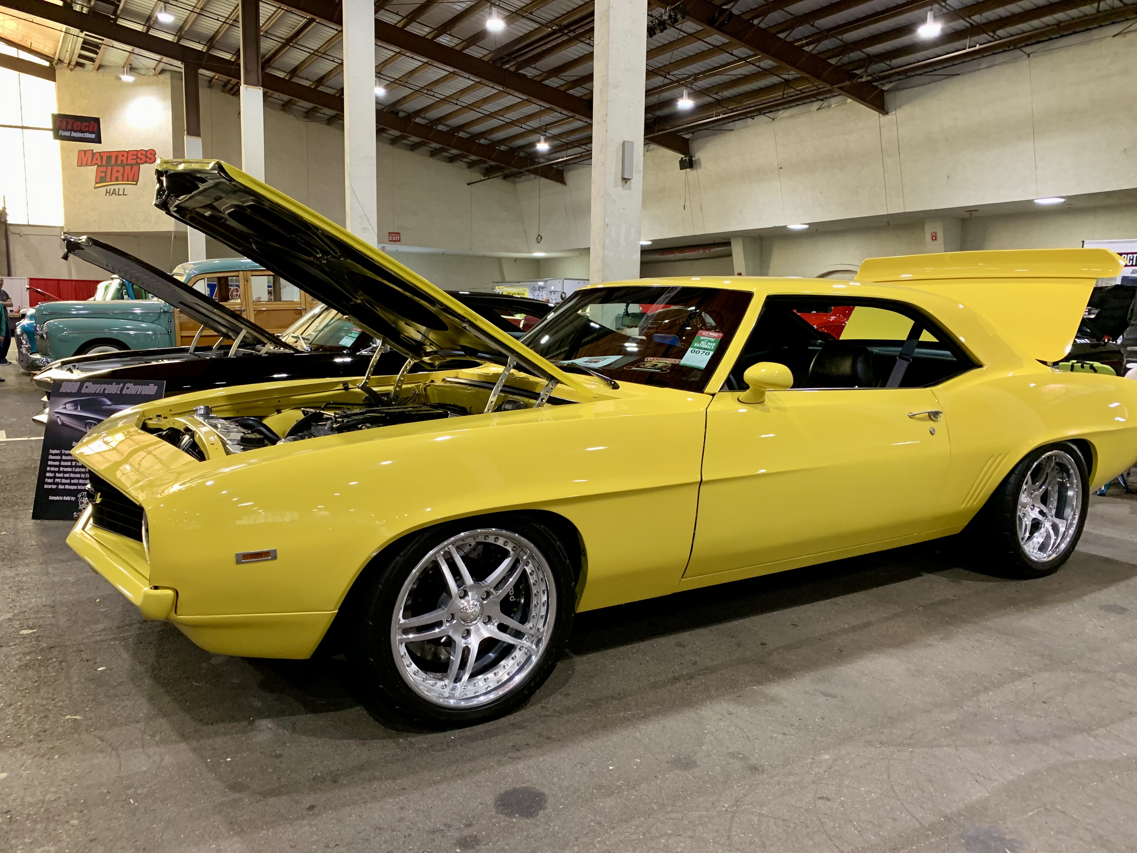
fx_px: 854
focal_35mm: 26
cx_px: 568
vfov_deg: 53.1
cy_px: 426
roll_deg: -2.5
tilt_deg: -6.7
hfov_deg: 67.3
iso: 200
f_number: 1.8
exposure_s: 1/60
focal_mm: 4.25
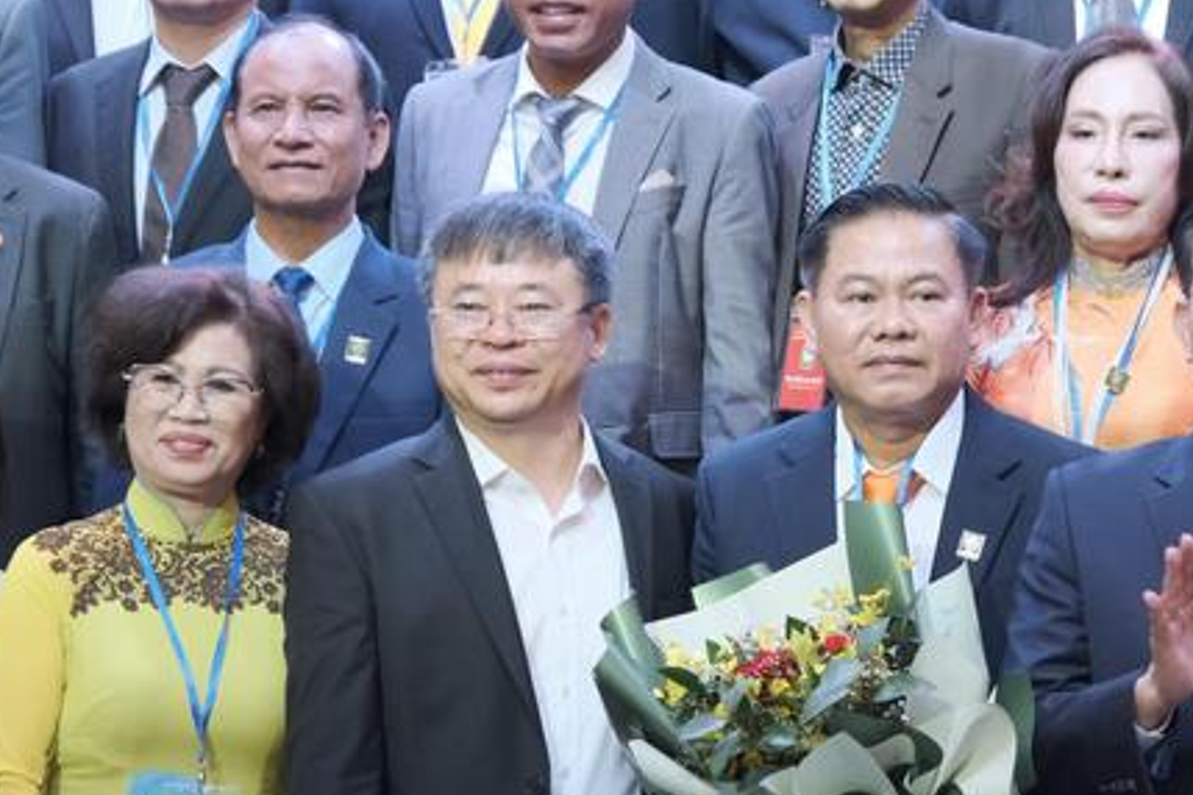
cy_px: 555
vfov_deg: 10.1
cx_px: 959
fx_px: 4507
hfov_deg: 15.0
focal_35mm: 136
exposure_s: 1/150
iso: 2500
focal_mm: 48.5
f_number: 4
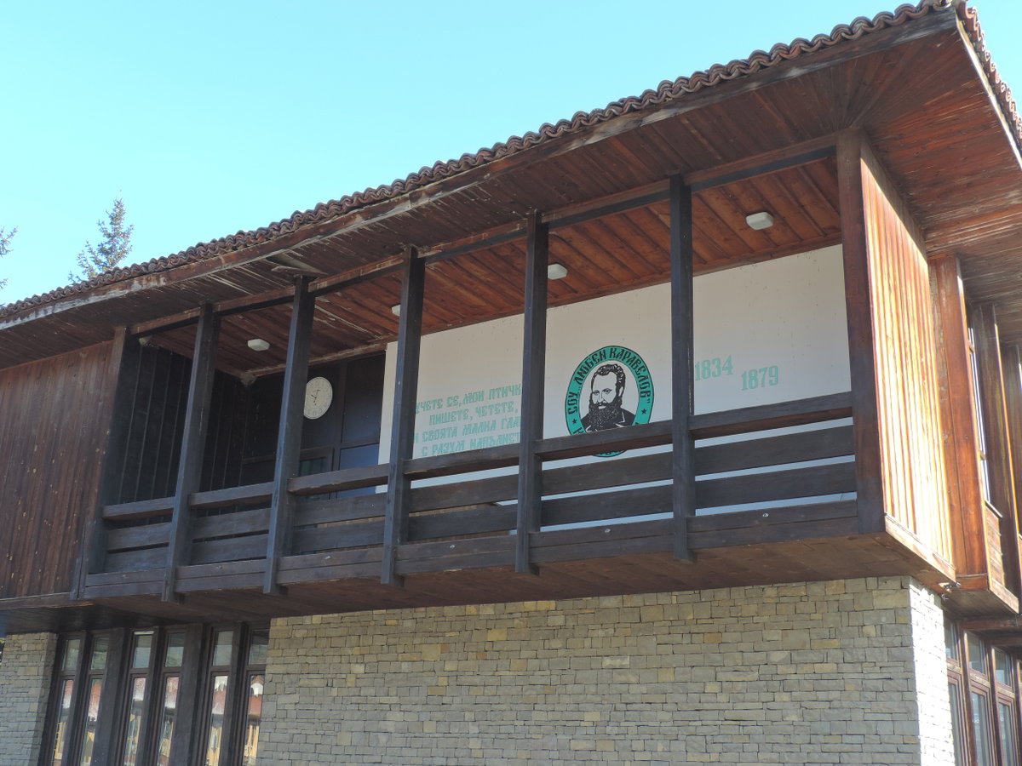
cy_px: 383
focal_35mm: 40
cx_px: 511
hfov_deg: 46.8
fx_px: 1181
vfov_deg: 36.0
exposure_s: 1/100
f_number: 4.2
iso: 100
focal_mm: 7.1
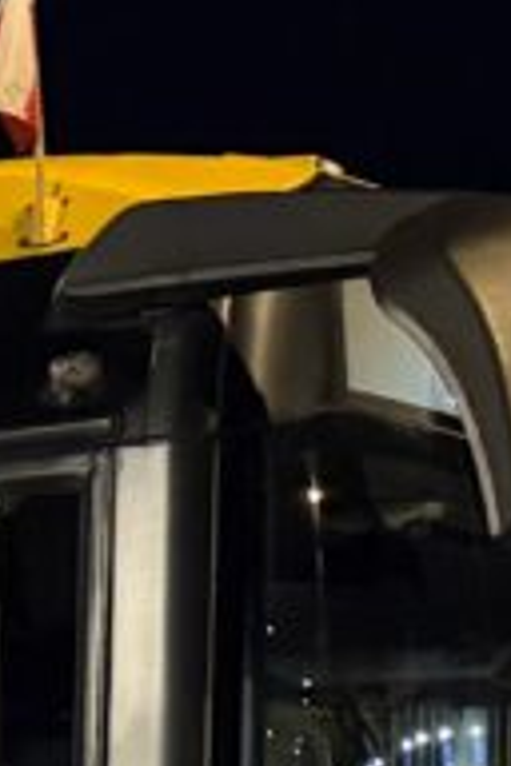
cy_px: 981
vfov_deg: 14.8
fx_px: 2832
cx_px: -946
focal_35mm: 133
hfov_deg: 8.8
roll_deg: +0.5
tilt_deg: +0.0
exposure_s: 1/35
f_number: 1.78
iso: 1000
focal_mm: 6.76
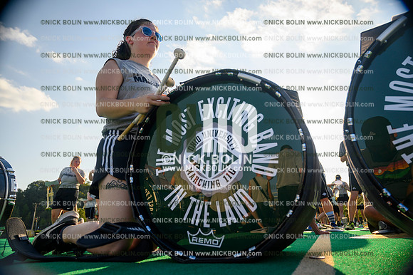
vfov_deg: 53.1
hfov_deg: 73.8
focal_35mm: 24
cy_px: 138
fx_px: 275
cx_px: 206
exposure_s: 1/200
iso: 125
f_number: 4
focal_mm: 24
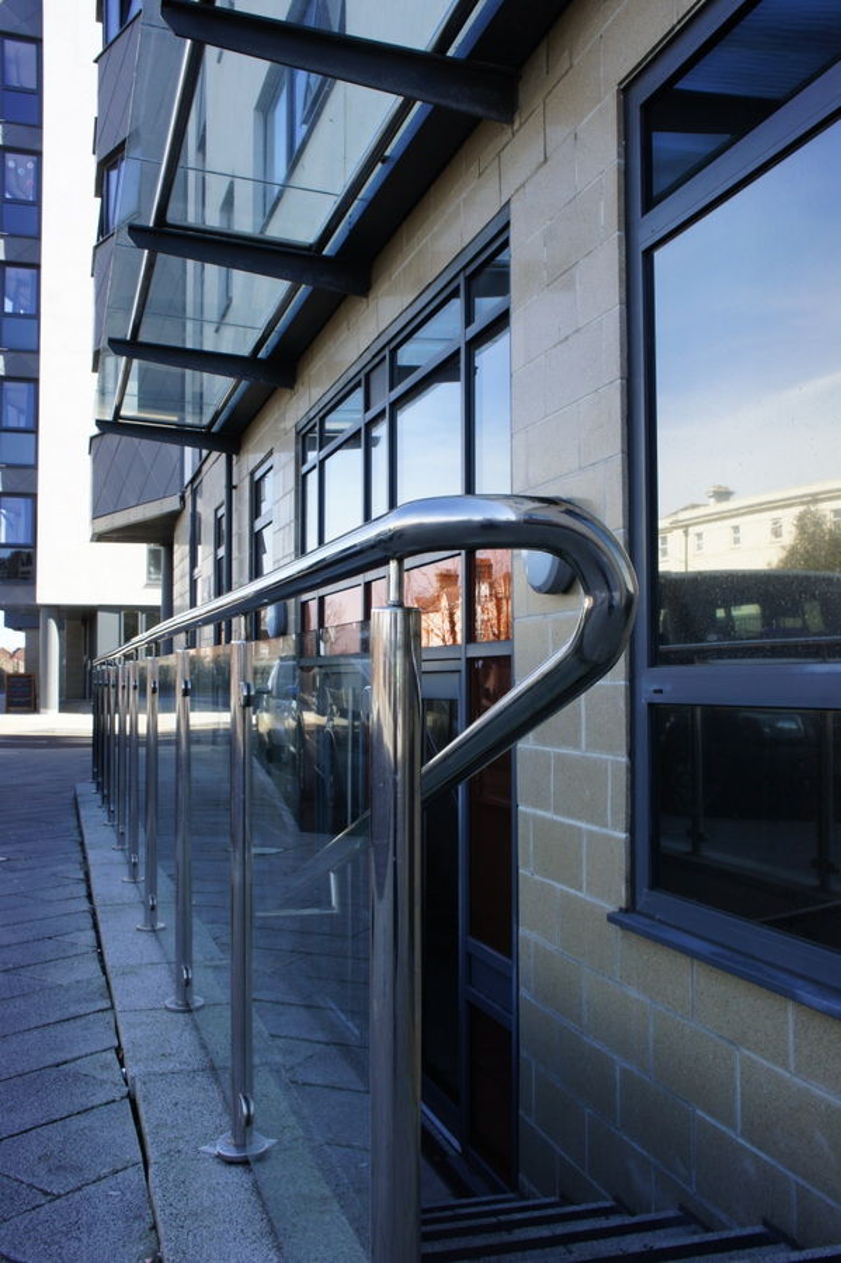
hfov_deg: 39.9
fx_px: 1158
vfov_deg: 57.2
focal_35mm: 33
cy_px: 632
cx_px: 420
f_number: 11
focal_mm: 22
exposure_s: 1/60
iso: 200
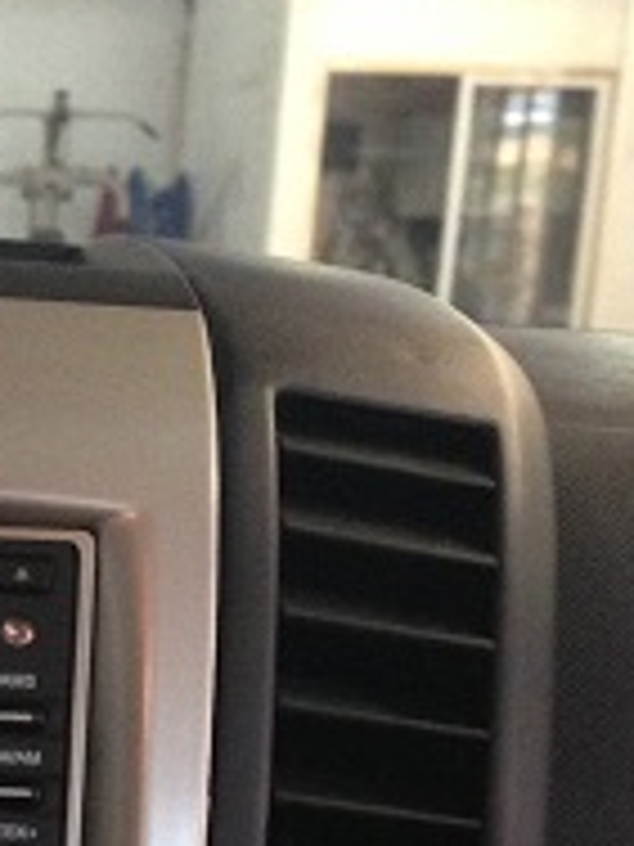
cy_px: 932
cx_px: -382
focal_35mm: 117
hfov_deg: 12.0
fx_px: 2857
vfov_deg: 16.3
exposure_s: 1/20
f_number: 2.4
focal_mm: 4.13
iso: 320
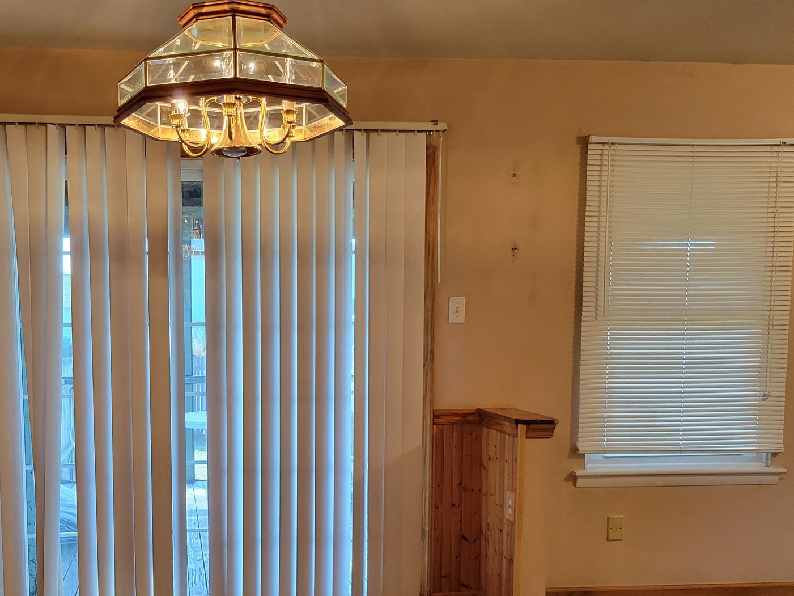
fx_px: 872
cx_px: 277
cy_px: 410
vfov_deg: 37.2
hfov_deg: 48.3
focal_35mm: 38
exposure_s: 1/120
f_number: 1.8
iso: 250
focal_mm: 5.4
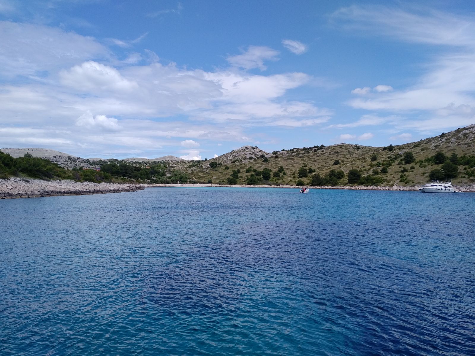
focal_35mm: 27
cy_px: 178
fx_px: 370
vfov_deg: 51.4
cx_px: 238
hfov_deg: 65.3
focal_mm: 4.75
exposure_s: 1/1503
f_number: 2.2
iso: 50
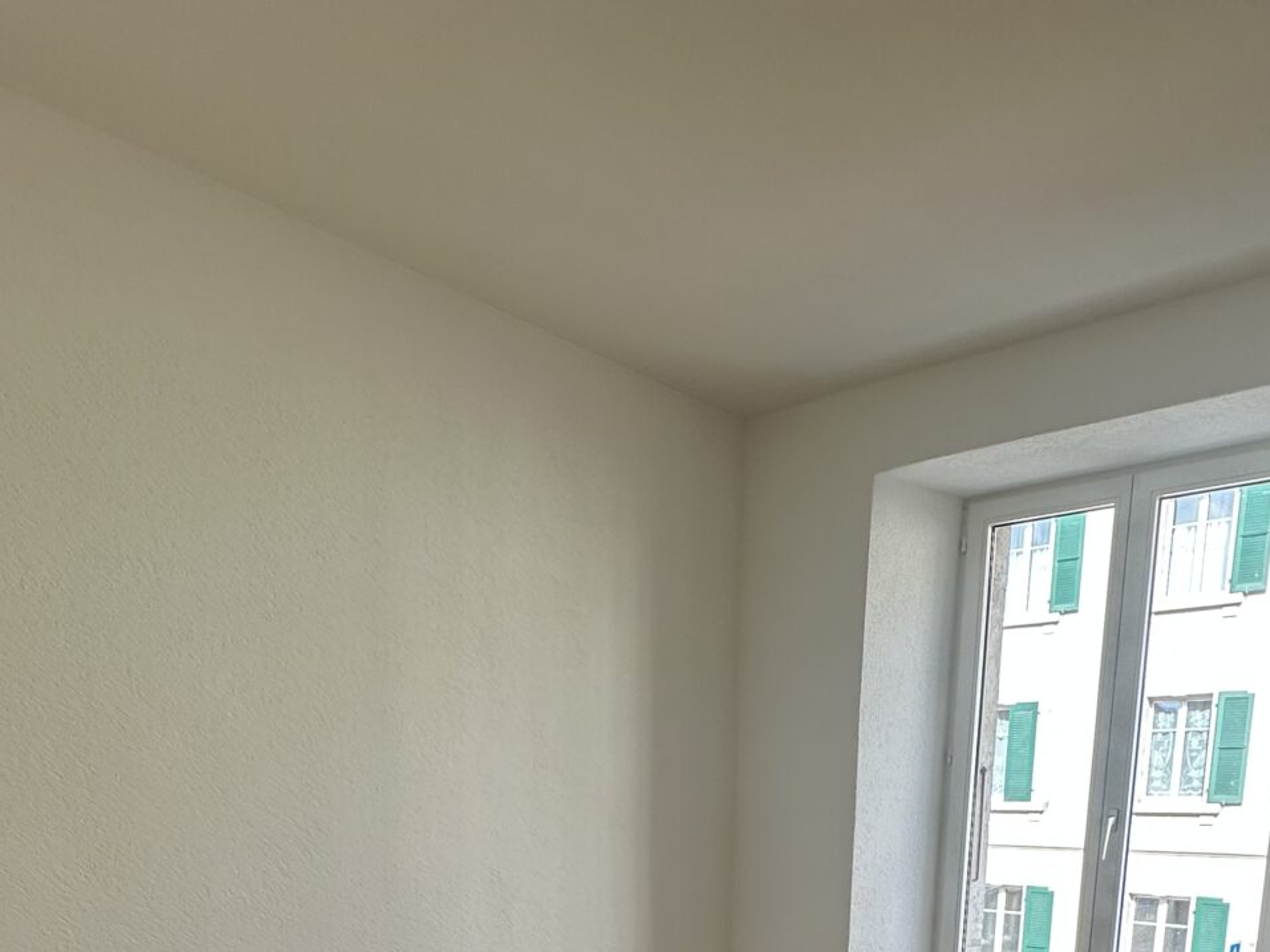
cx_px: 680
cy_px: 1017
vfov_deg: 39.4
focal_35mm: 30
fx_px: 1101
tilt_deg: -10.3
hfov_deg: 59.9
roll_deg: -1.4
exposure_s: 1/153
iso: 40
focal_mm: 2.22
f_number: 2.2
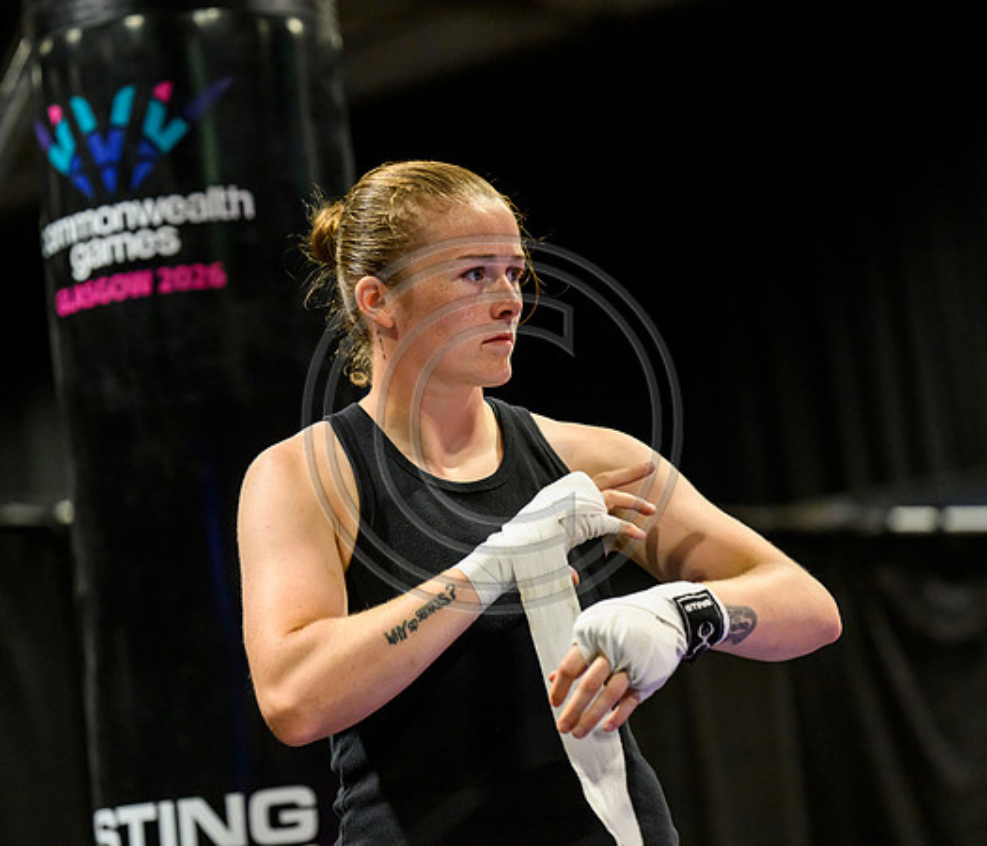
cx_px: 441
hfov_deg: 16.3
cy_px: 423
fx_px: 3455
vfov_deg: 14.0
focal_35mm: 115
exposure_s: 1/500
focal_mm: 98
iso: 8000
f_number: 2.8
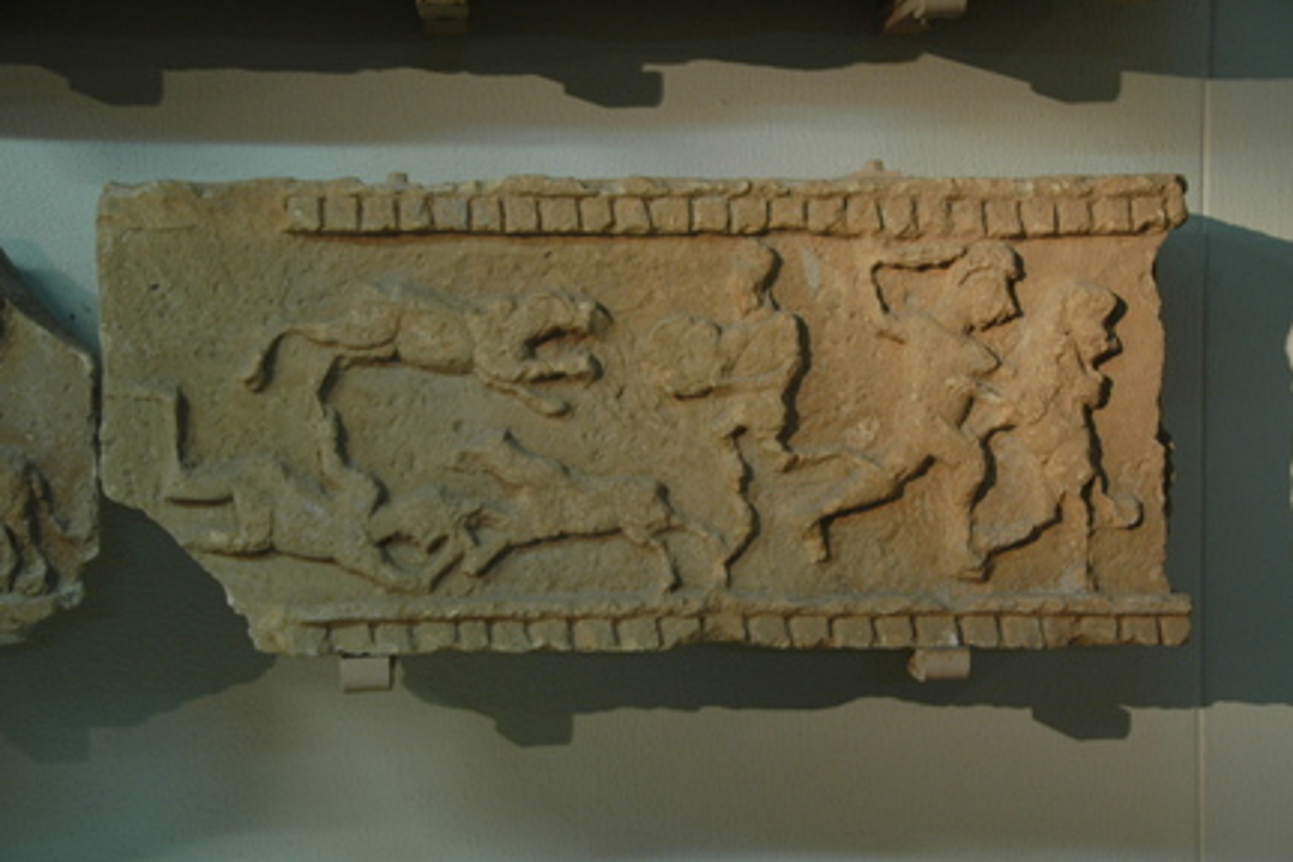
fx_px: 2191
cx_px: 641
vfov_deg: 22.3
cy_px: 431
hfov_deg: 32.9
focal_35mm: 61
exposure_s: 1/20
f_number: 4.5
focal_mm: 40
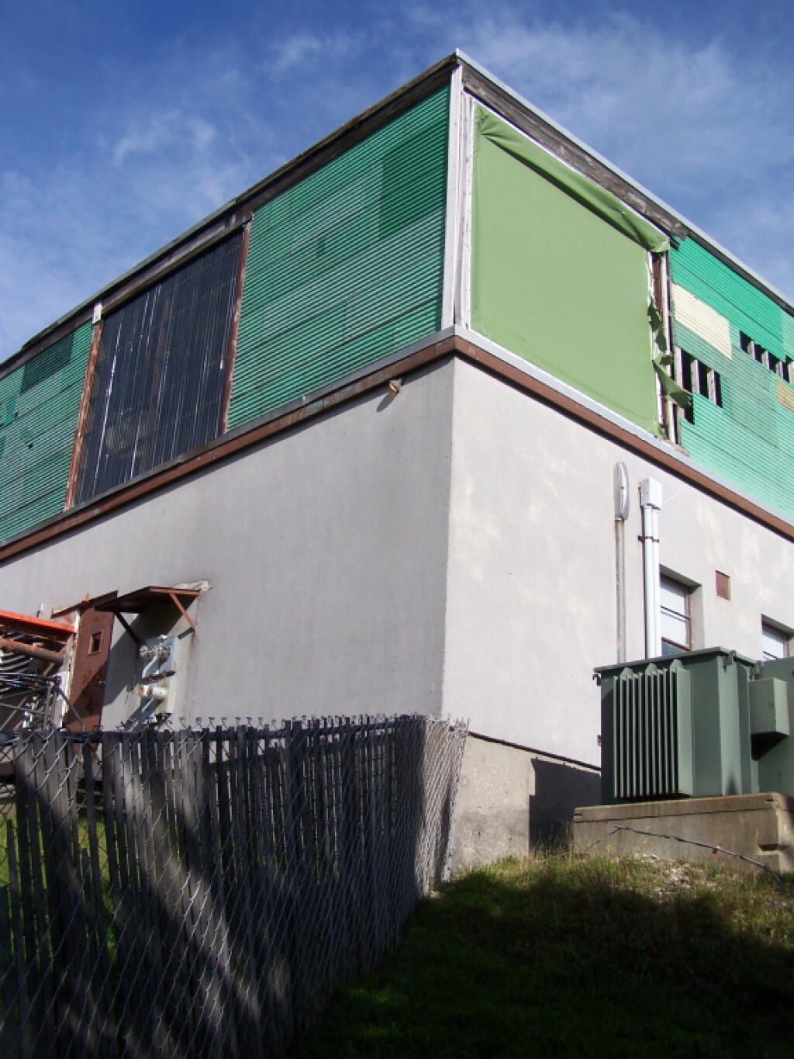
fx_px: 1162
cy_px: 530
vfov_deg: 49.0
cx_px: 397
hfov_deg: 37.7
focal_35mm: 38
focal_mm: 6.3
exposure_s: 1/1000
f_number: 4
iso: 80
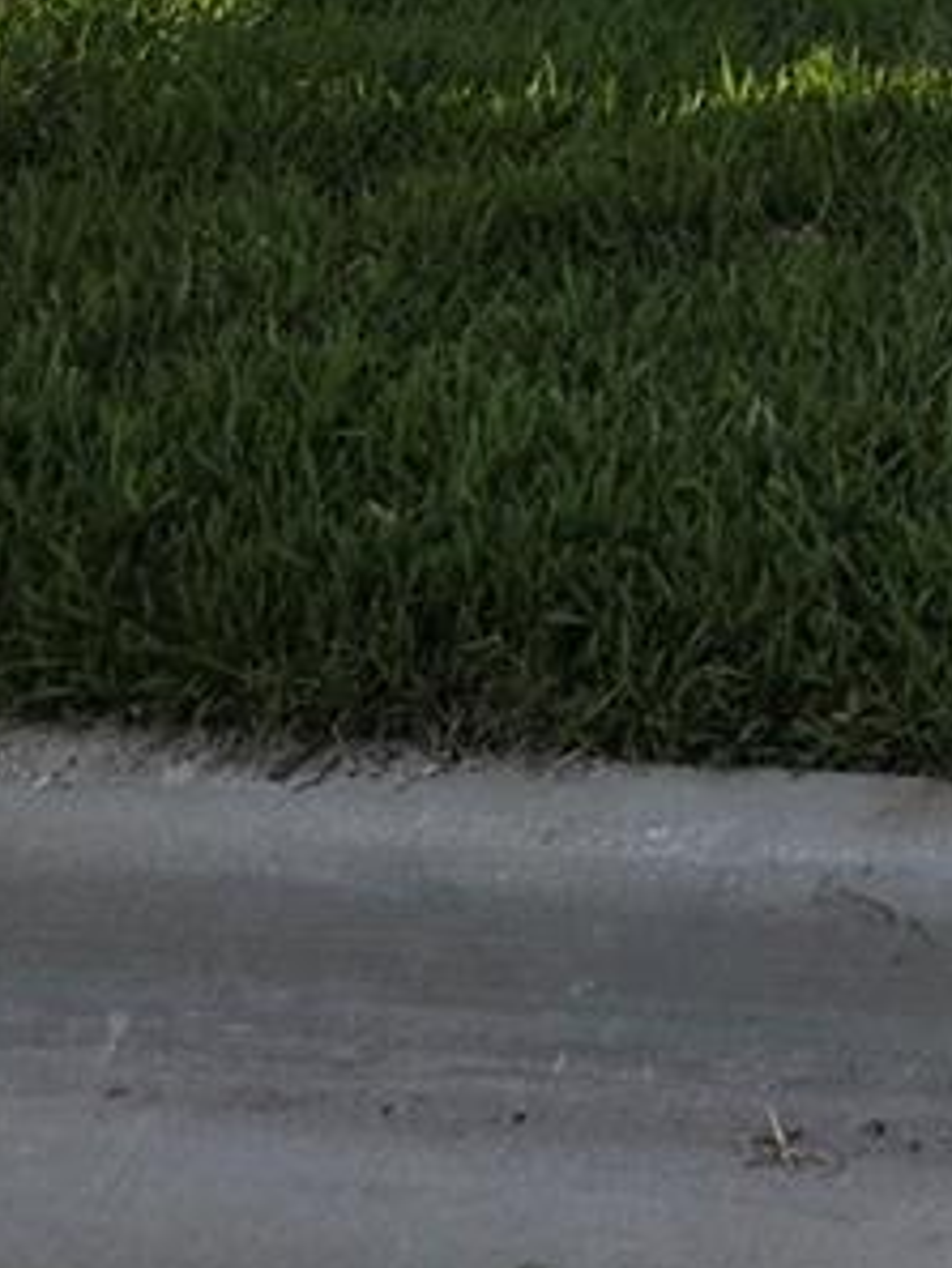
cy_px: -1272
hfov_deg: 13.9
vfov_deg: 16.2
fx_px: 3408
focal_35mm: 93
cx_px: 1797
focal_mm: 6.3
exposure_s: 1/3143
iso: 80
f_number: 1.7
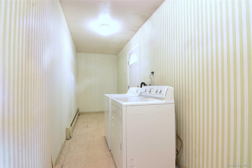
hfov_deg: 95.0
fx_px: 115
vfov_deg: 72.0
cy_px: 84
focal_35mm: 16
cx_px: 126
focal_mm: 11
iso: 320
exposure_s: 1/15
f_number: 9
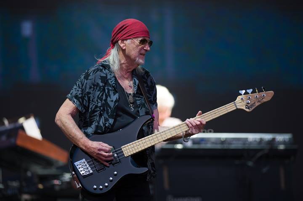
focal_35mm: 300
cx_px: 152
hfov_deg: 6.9
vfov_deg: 4.6
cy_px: 100
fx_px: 2523
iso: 640
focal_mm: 300
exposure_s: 1/1000
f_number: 2.8
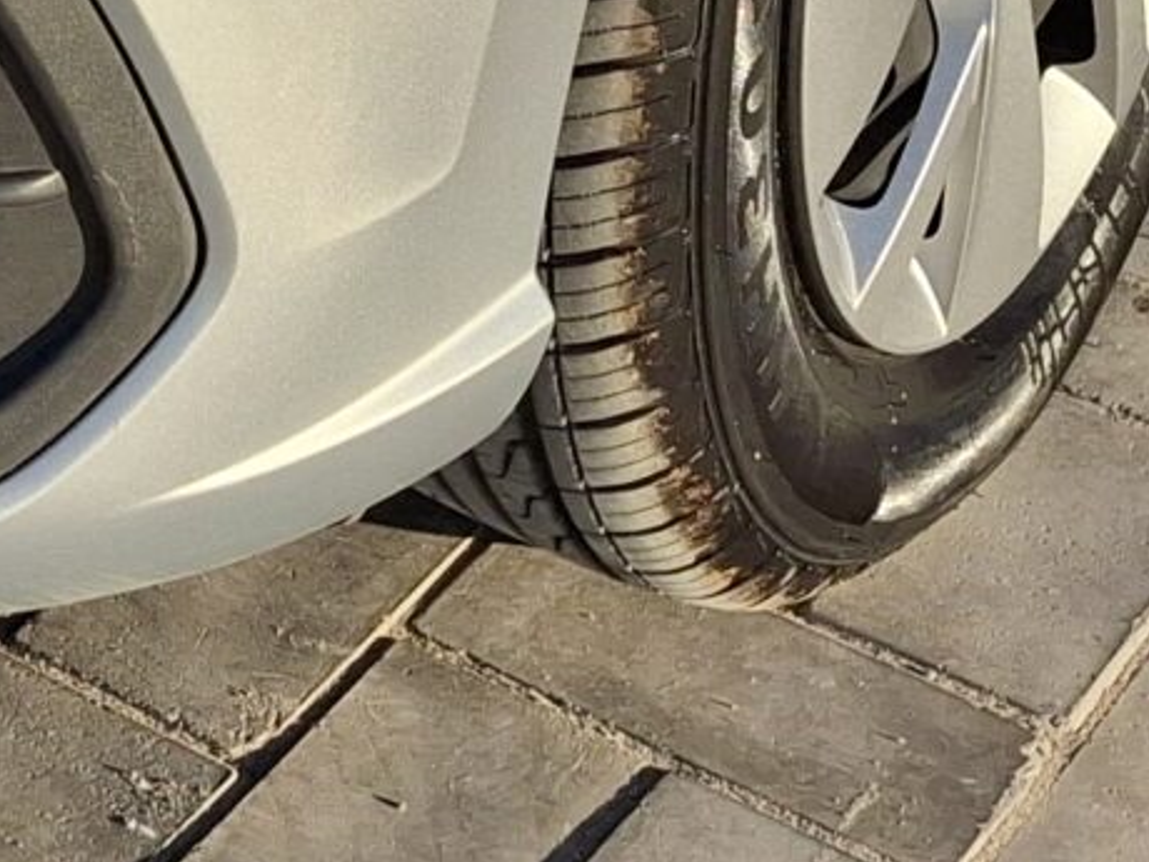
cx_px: -527
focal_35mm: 139
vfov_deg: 9.3
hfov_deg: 13.4
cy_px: -1334
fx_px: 4614
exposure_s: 1/1276
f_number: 1.8
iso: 25
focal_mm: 4.69
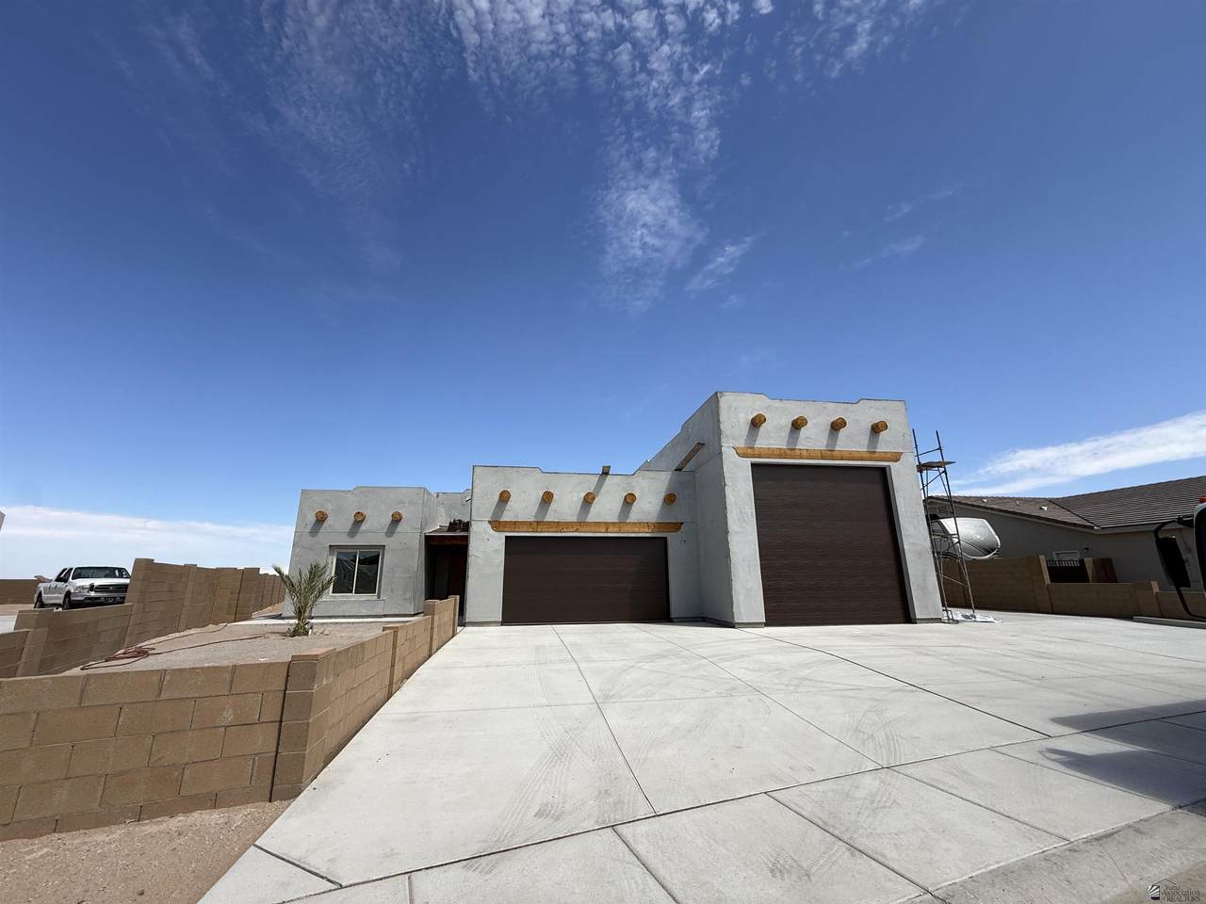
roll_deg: +0.8
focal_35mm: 14
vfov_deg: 85.7
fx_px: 488
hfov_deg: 102.1
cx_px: 603
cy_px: 452
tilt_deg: +15.9
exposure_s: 1/2410
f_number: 2.2
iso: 50
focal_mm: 2.22
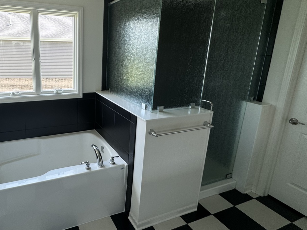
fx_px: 195
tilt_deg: -13.6
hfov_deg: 73.1
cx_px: 93
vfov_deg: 60.7
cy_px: 95
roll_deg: -1.6
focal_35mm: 22
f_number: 2.2
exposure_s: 1/99
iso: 64
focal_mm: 2.22
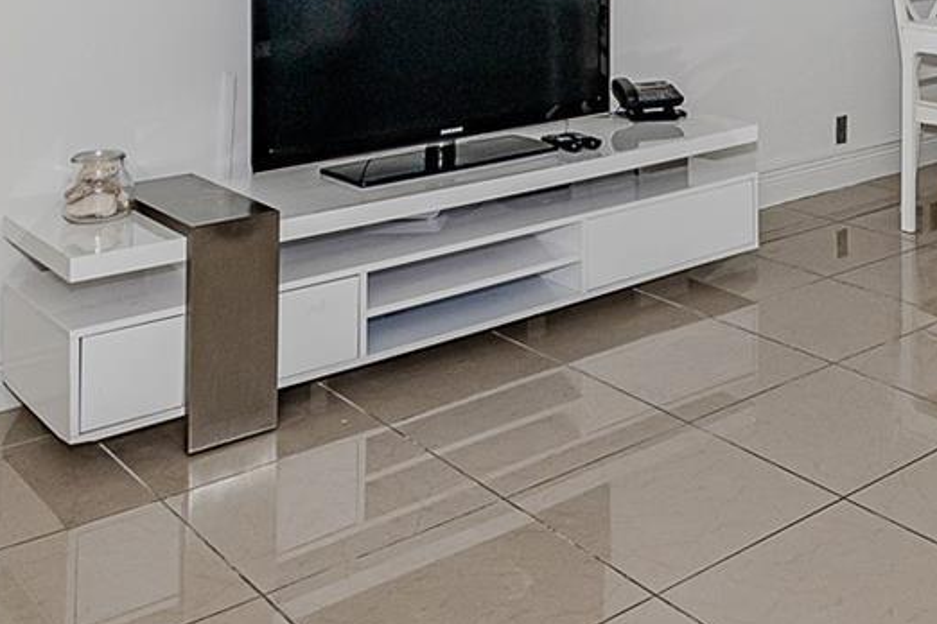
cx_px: 784
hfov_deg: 38.4
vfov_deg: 25.1
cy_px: -106
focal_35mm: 49
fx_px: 1275
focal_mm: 16
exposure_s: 1/200
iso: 400
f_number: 8
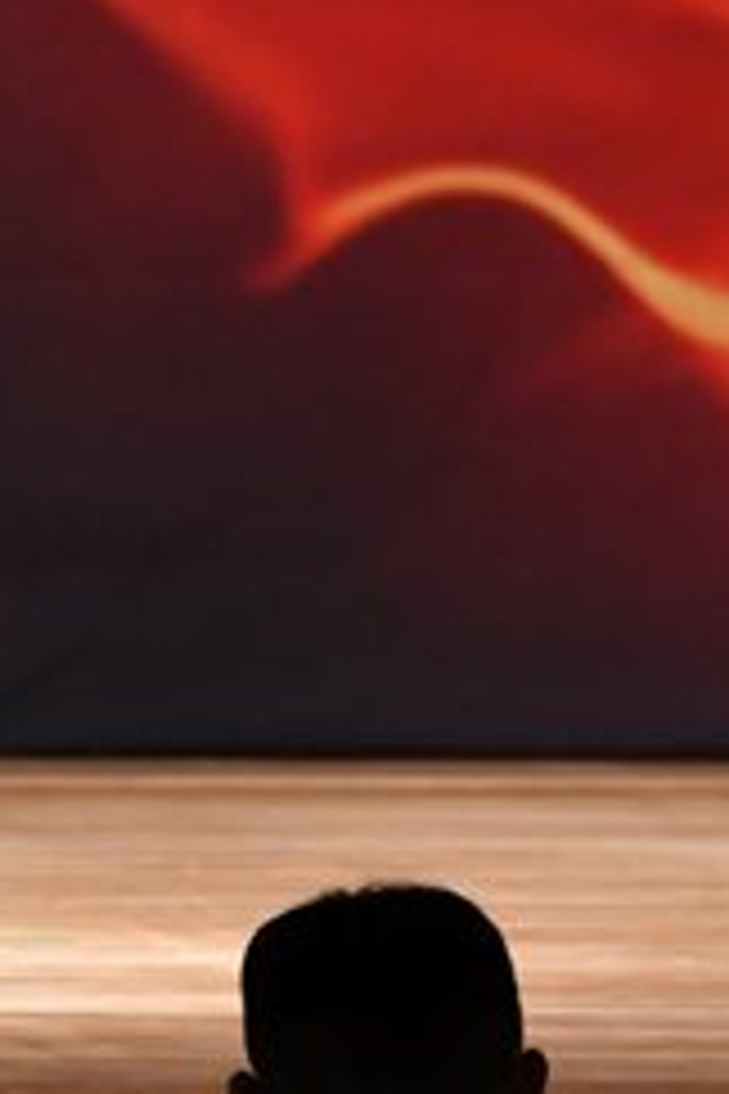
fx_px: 21808
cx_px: -821
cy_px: -18
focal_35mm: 718
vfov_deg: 2.9
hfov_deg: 1.9
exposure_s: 1/400
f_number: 5.6
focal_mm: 150
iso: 3200
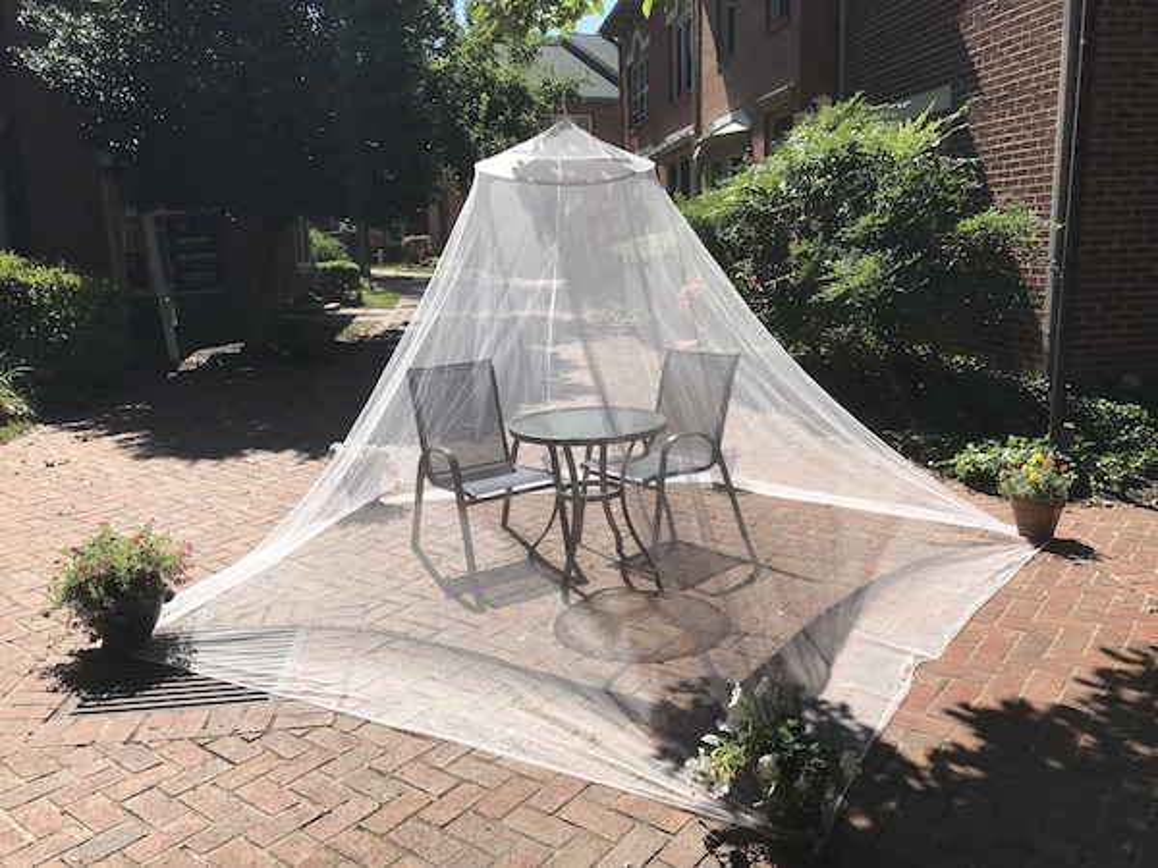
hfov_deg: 63.4
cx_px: 579
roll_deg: +2.1
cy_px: 434
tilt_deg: -12.5
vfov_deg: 49.7
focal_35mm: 28
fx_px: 937
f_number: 1.8
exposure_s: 1/2179
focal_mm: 3.99
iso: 20
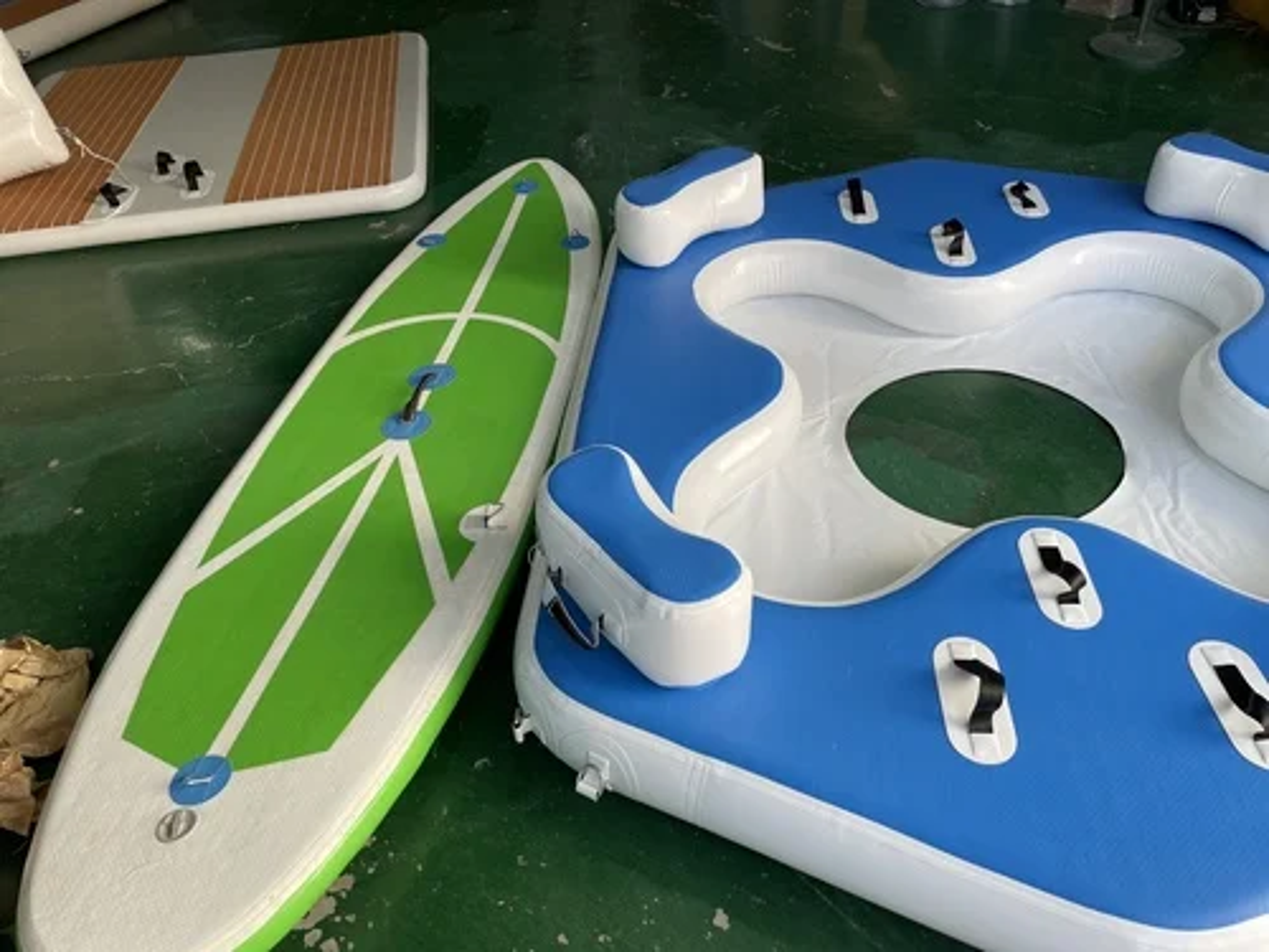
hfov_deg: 67.3
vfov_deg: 53.1
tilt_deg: -40.2
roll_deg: +5.6
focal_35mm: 26
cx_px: 634
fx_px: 953
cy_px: 476
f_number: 1.6
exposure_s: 1/283
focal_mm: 4.2
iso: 40
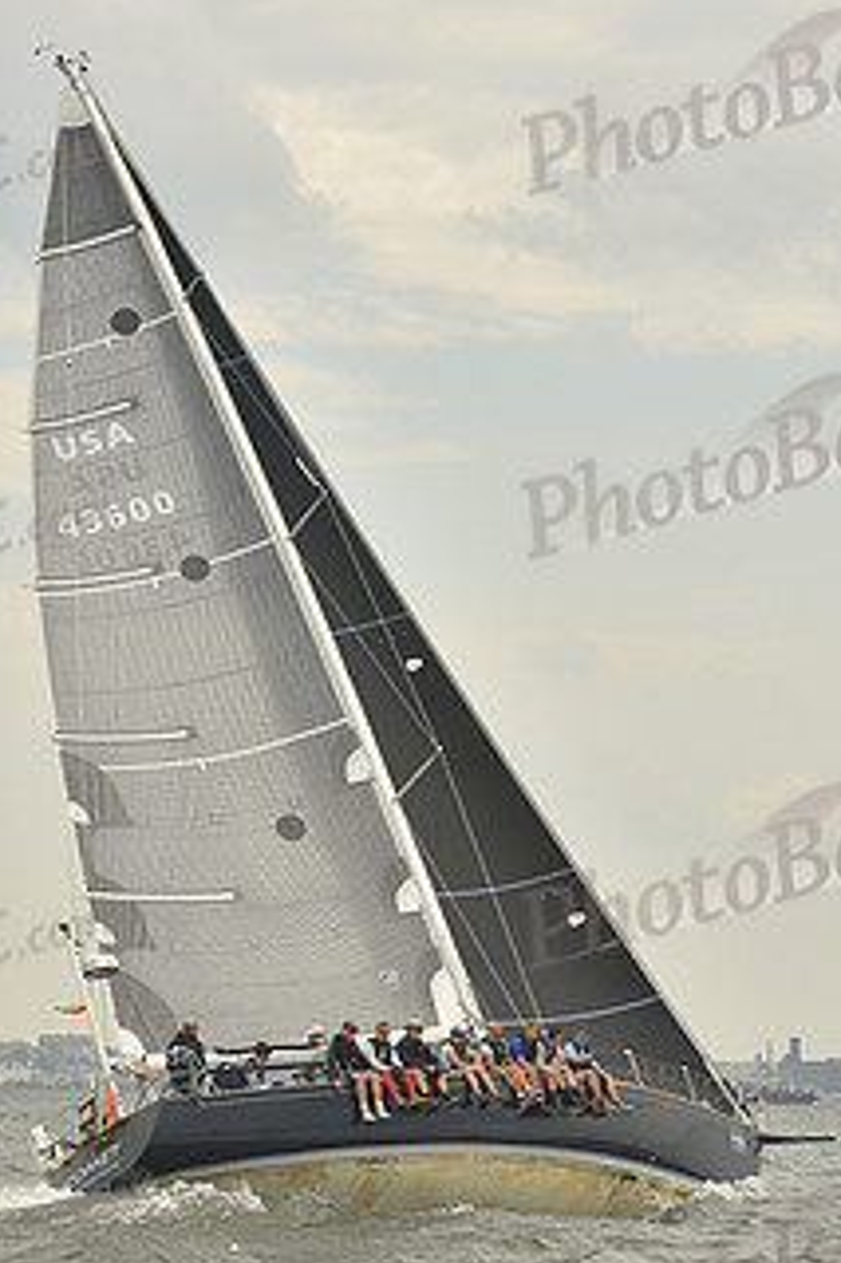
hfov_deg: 10.8
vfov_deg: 16.1
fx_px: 4455
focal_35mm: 127
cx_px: 318
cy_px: 718
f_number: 7.1
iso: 250
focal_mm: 70
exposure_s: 1/800
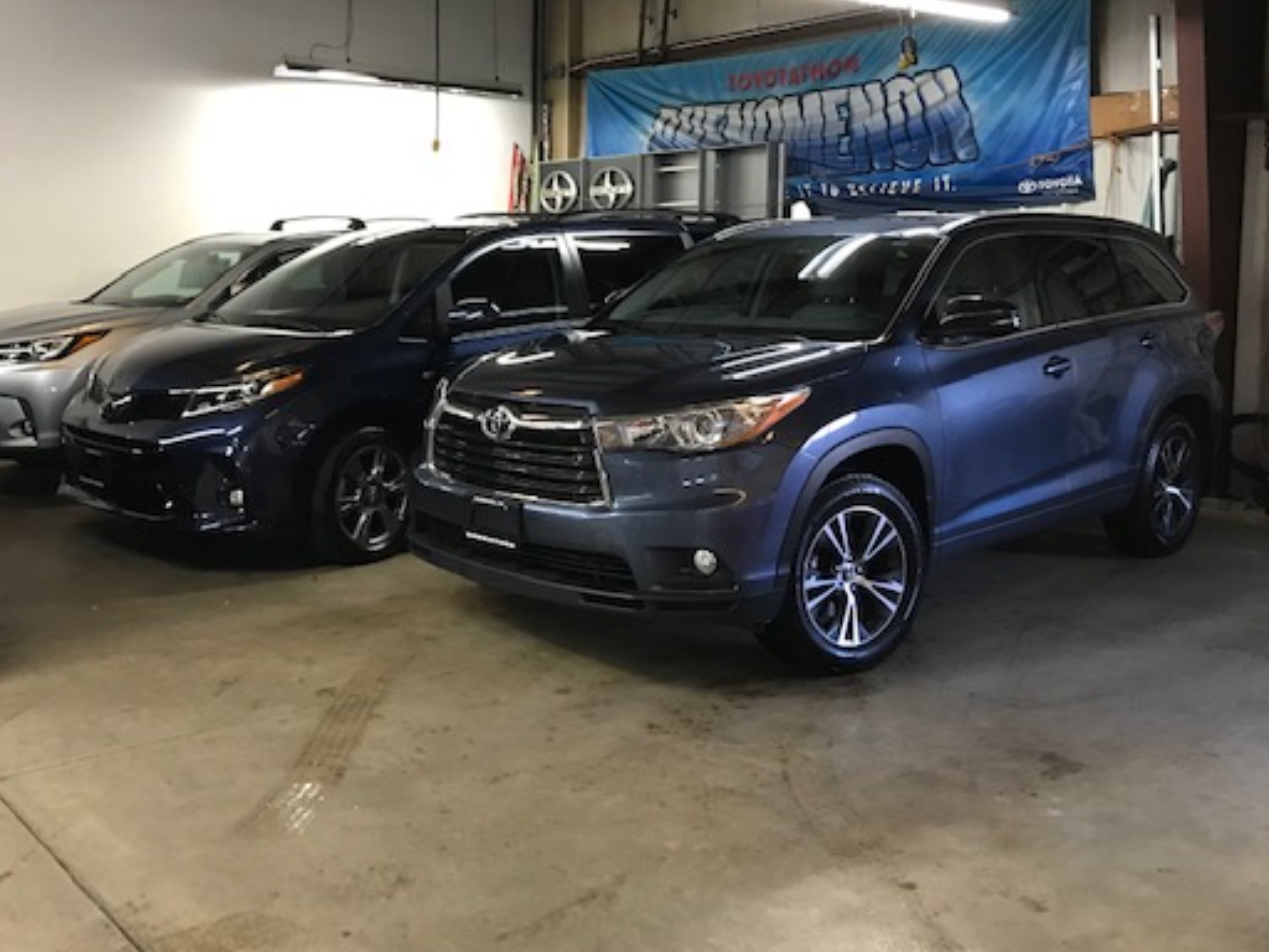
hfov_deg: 52.2
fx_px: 1283
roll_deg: -0.1
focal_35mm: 35
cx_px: 493
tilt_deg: -5.0
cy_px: 377
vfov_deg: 40.5
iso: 80
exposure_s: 1/15
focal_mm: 3.99
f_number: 1.8
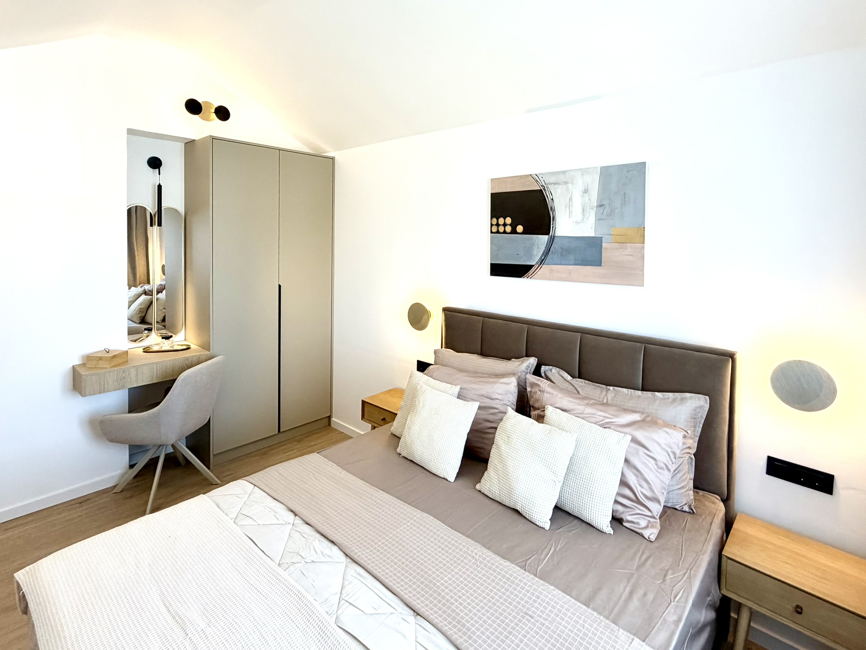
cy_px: 325
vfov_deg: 85.7
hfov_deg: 102.1
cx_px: 433
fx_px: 350
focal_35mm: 14
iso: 160
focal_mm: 2.22
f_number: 2.2
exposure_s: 1/121
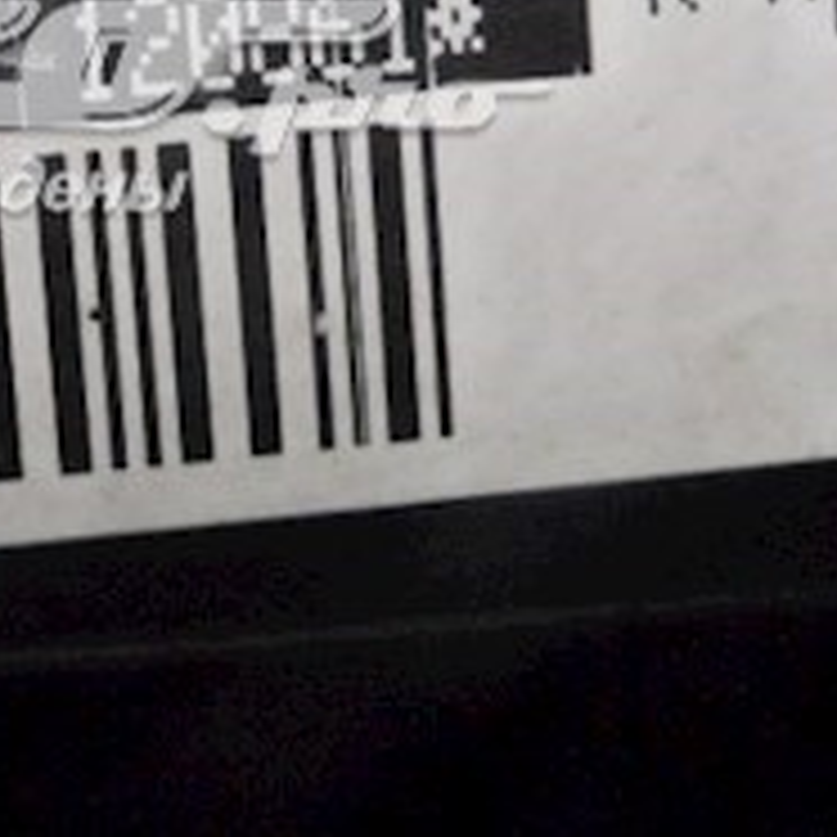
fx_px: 1997
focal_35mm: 73
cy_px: 58
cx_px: 9
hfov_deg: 22.8
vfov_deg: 23.0
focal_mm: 4
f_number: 3.2
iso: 640
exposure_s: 1/30
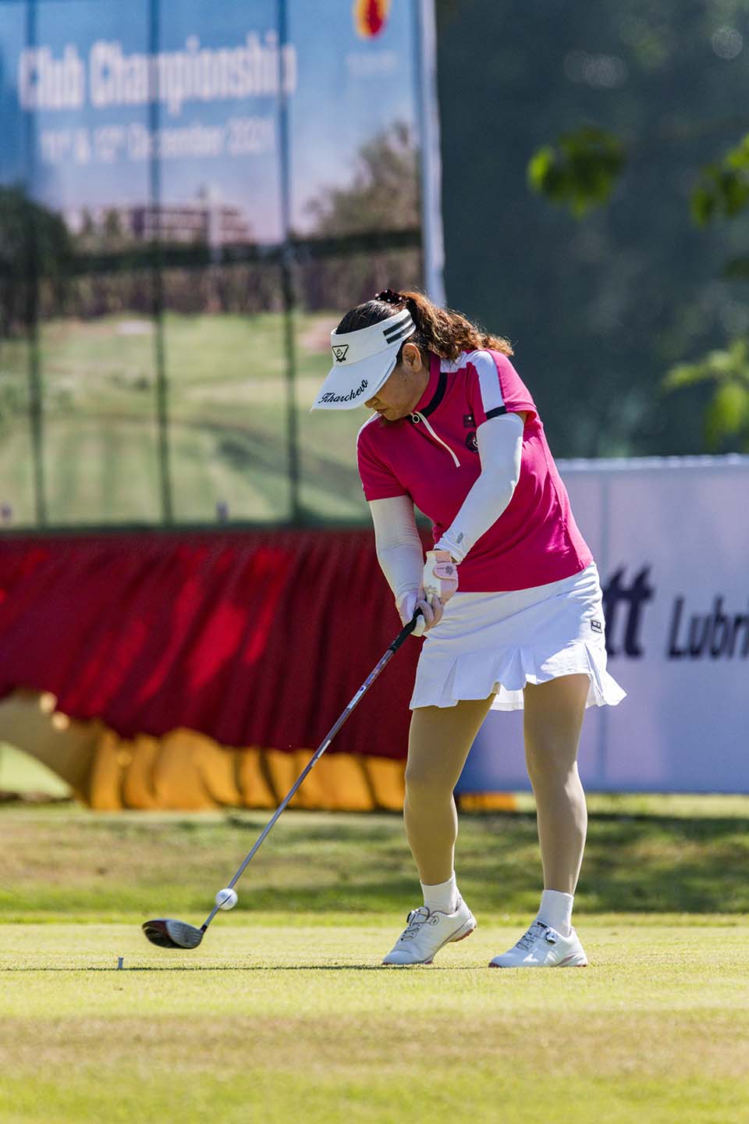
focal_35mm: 650
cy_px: 562
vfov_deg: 3.2
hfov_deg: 2.1
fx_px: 20284
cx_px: 374
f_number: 8
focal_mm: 650
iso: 1400
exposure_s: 1/2500
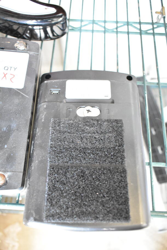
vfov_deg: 57.2
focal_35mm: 33
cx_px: 84
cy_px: 125
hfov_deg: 40.0
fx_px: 229
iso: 6400
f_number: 3.8
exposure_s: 1/30
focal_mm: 22
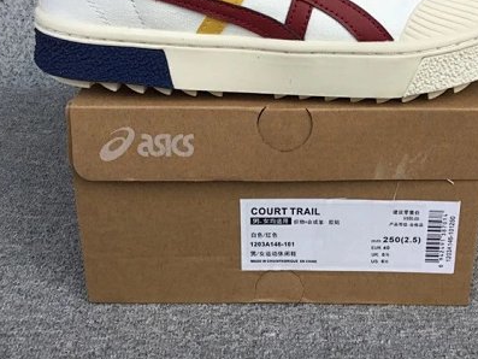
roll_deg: -0.8
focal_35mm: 50
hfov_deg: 37.9
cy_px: 77
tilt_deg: -20.4
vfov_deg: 28.6
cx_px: 300
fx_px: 691
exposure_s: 1/595
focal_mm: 3.3
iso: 25
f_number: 2.4
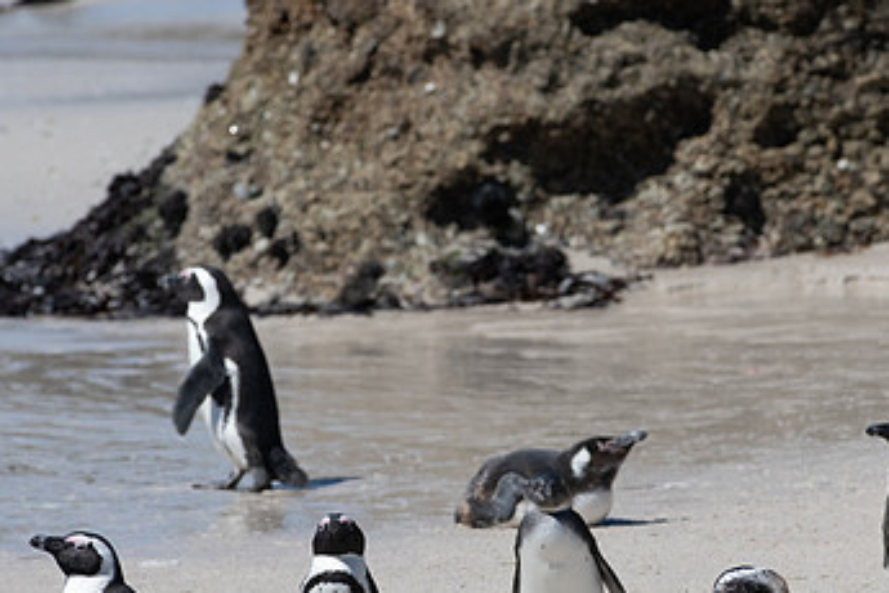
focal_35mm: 1091
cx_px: 596
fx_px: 26940
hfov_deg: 1.9
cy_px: 435
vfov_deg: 1.3
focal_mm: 600
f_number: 13
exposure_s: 1/1250
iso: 500
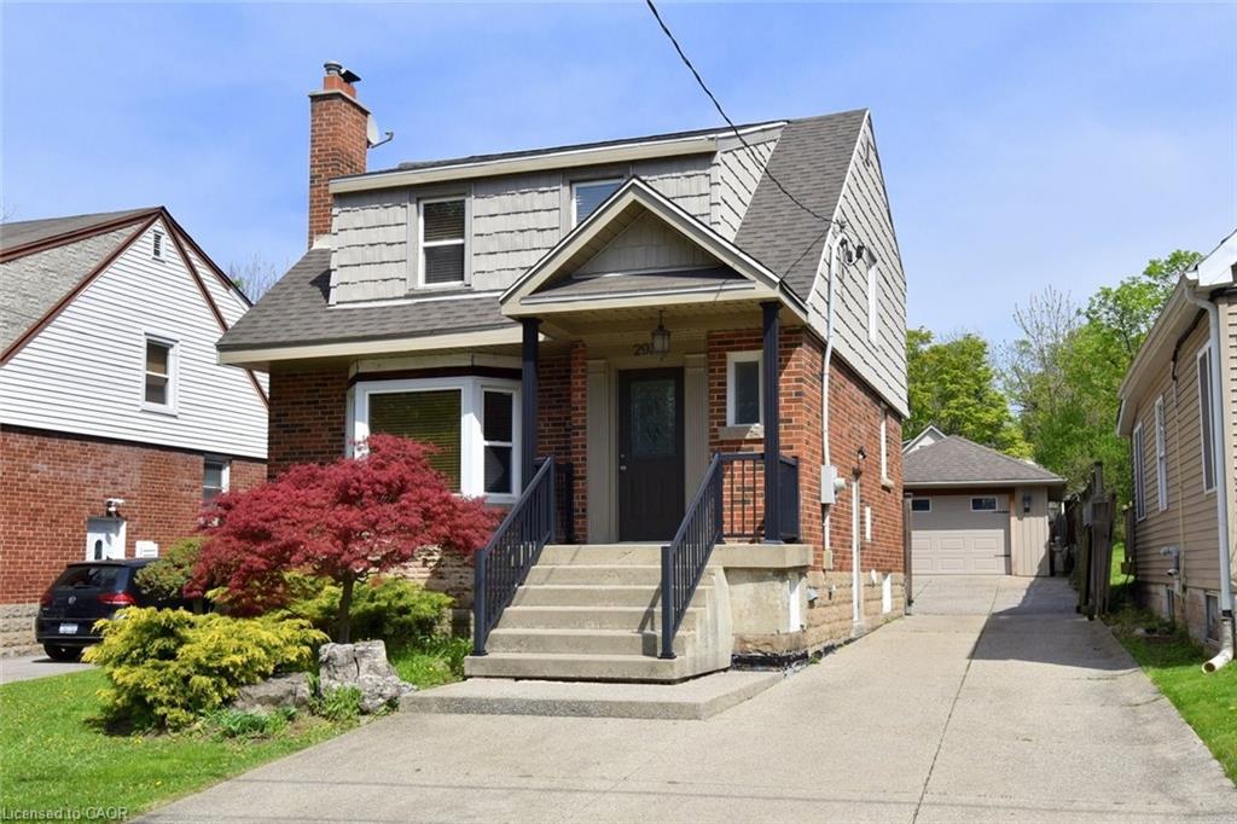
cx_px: 618
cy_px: 412
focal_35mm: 29
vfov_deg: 44.9
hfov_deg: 63.7
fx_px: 996
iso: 640
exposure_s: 1/800
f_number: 14
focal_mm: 29
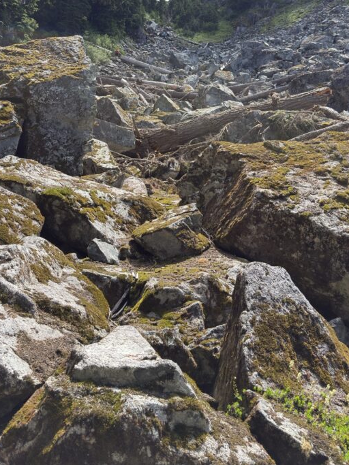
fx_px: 484
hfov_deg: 39.6
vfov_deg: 49.8
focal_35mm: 36
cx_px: 177
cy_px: 130
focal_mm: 6.76
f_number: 1.78
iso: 100
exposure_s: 1/2141
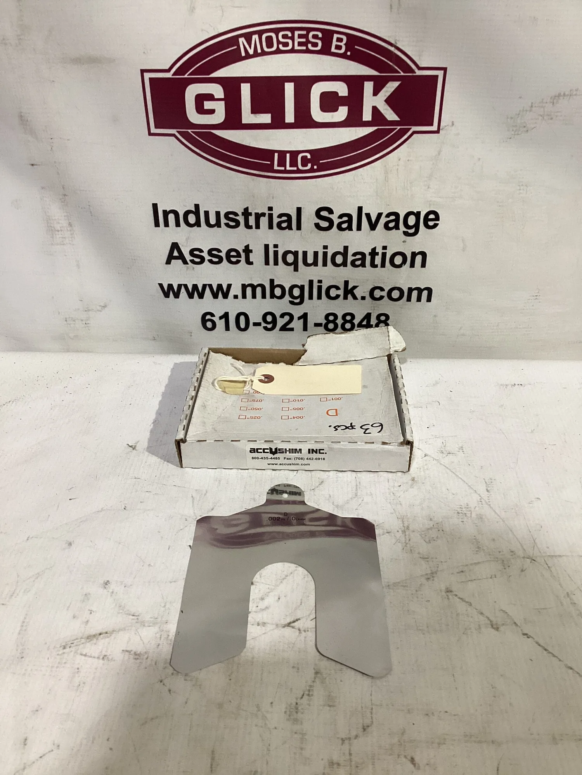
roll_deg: +2.5
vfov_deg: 58.4
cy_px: 388
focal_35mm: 31
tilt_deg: -32.6
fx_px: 695
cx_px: 291
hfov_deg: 45.4
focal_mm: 3.3
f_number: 2.4
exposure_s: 1/50
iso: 160
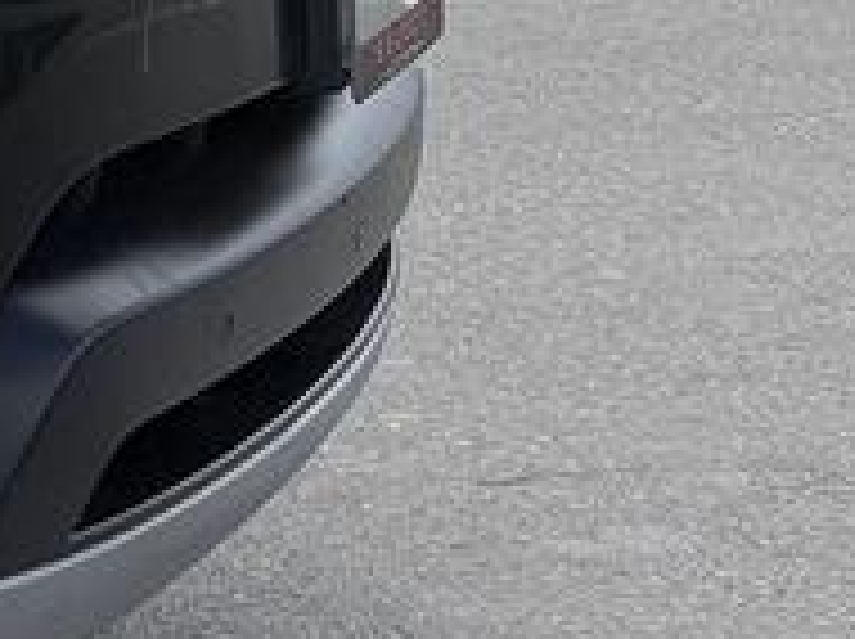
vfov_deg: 8.8
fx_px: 3996
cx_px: -1602
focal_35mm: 162
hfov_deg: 9.7
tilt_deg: -1.6
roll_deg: -1.0
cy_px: -504
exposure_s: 1/5714
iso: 80
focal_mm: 6.76
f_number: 1.78
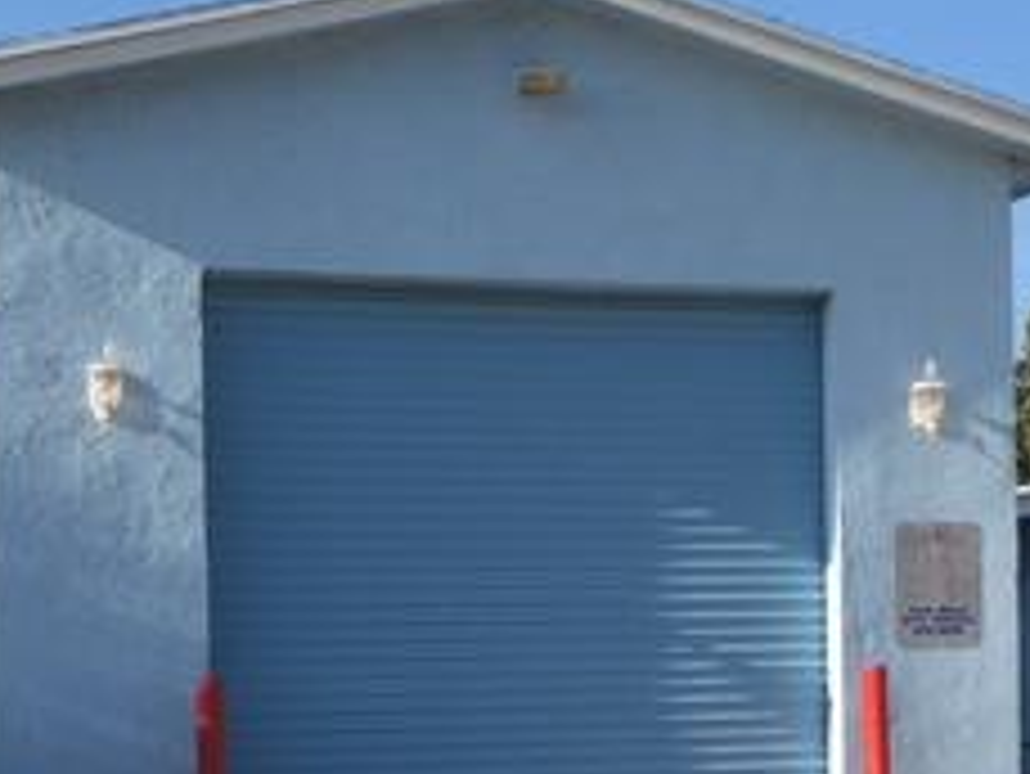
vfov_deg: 18.1
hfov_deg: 24.1
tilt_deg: -2.3
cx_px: 621
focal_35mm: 81
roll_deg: +1.9
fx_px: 2411
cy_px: 598
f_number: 2.2
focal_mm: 4.15
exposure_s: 1/1326
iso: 25
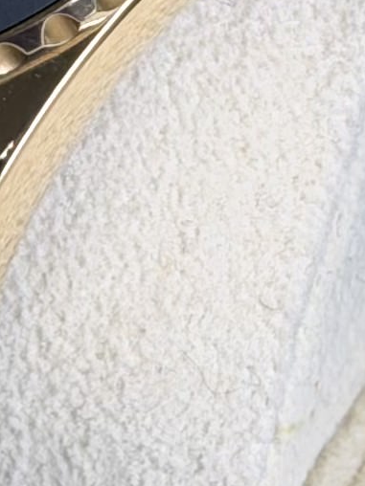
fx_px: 5356
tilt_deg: -54.7
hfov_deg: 3.9
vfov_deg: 5.1
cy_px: -484
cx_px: -208
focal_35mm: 381
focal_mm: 6.76
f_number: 1.78
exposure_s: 1/122
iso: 64
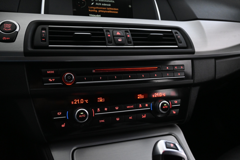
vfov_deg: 42.6
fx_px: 205
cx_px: 120
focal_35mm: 31
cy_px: 80
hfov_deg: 60.7
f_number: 3.8
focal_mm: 20.5
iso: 3200
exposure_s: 1/30
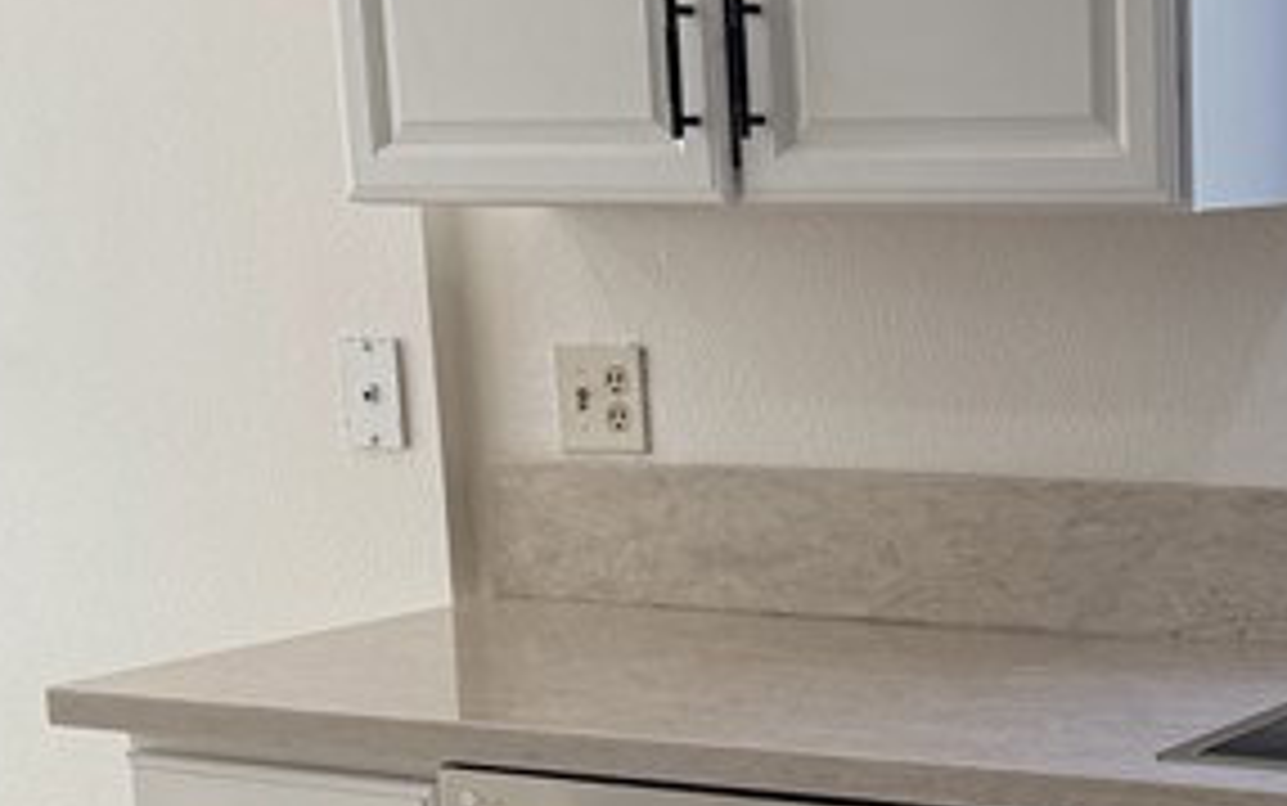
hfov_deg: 22.2
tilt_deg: -10.6
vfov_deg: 14.2
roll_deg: +1.0
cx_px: 1192
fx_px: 3193
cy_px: 792
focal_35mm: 91
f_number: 1.78
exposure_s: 1/450
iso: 80
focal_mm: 6.76
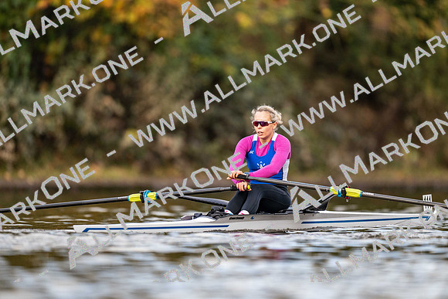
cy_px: 150
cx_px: 224
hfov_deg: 3.4
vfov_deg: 2.3
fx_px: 7468
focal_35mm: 600
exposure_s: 1/2500
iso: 1800
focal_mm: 600
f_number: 4
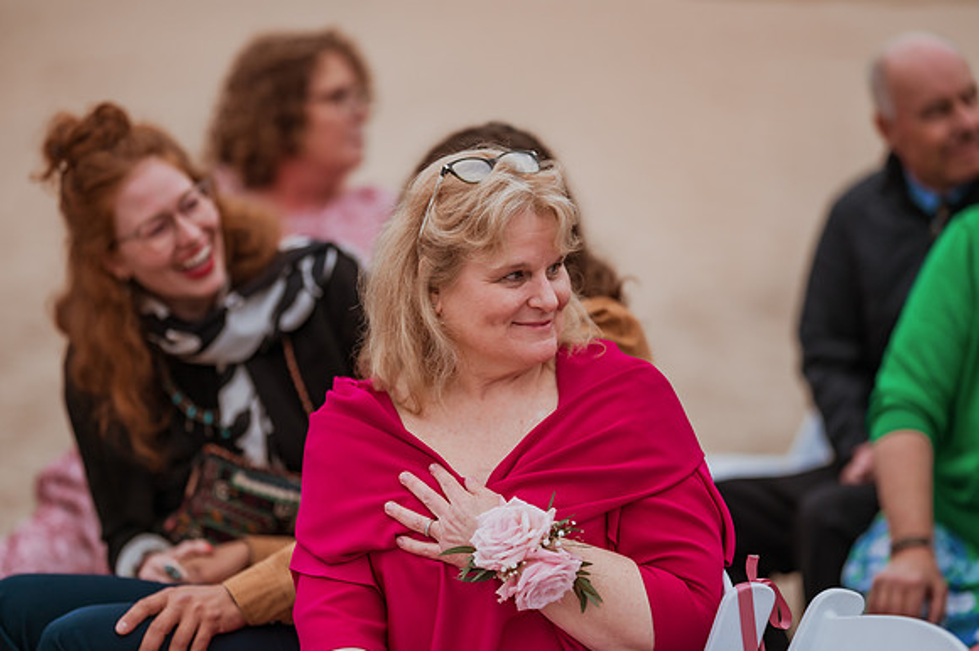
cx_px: 490
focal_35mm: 135
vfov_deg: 10.1
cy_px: 326
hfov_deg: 15.2
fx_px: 3669
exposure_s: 1/3200
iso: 500
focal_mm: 135
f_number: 1.8
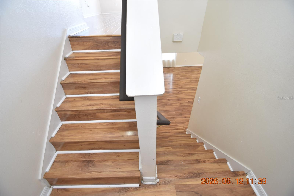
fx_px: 122
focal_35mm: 15
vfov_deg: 77.3
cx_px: 147
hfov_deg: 100.4
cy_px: 98
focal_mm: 10
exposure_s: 1/30
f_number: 3.5
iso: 800
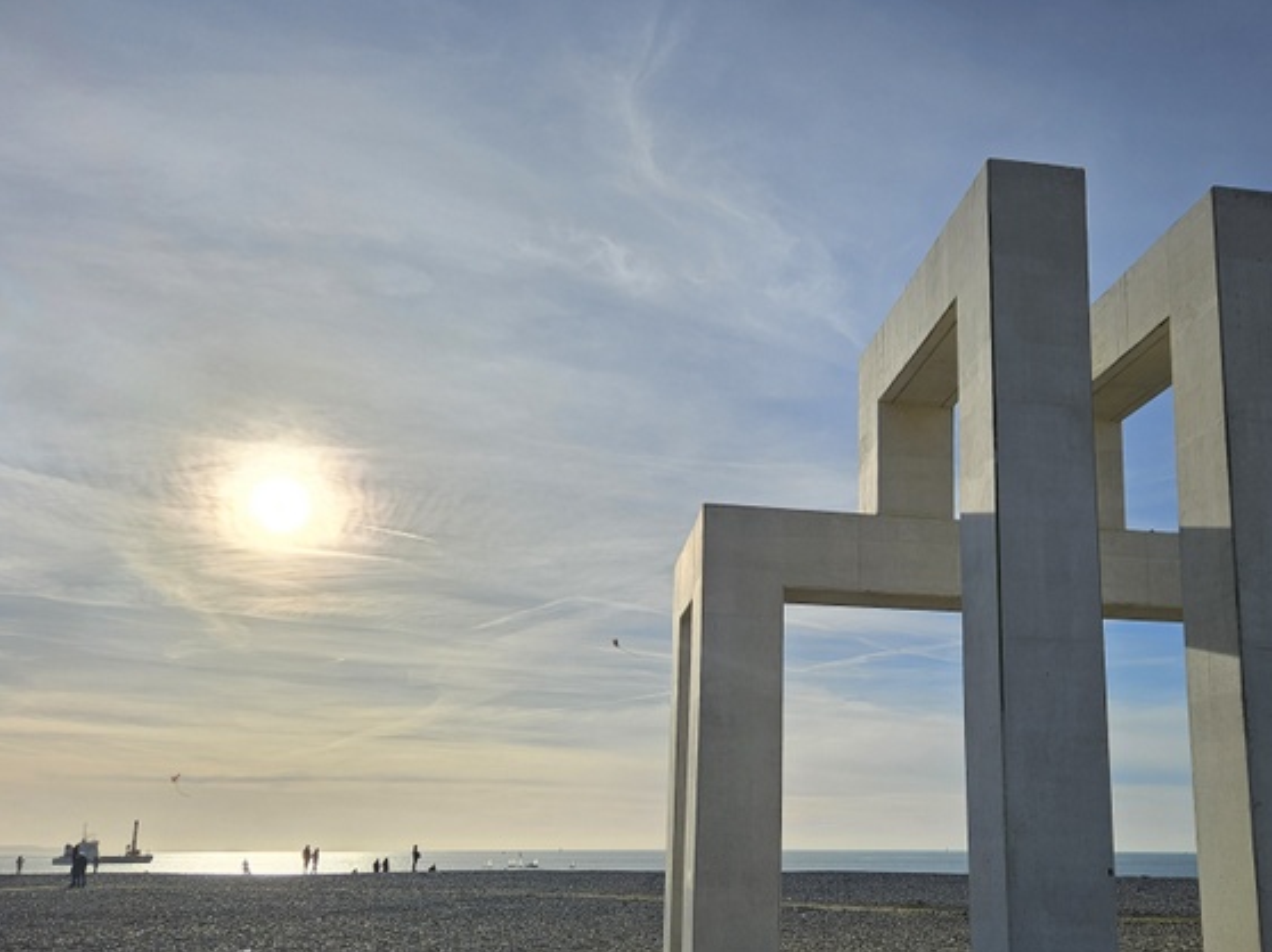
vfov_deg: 42.4
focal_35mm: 33
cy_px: 626
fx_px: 1212
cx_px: 800
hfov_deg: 54.7
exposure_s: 1/8561
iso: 25
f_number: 1.8
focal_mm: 5.4
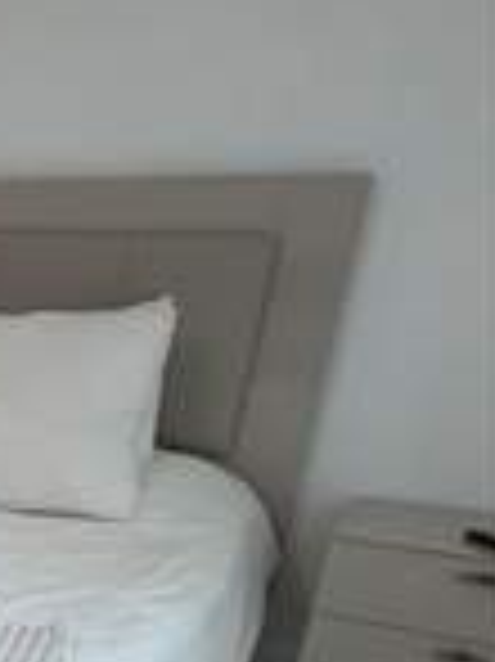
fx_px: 1165
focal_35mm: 61
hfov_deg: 16.4
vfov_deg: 30.0
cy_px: 626
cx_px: -567
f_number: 2.2
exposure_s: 1/120
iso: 200
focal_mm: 2.22
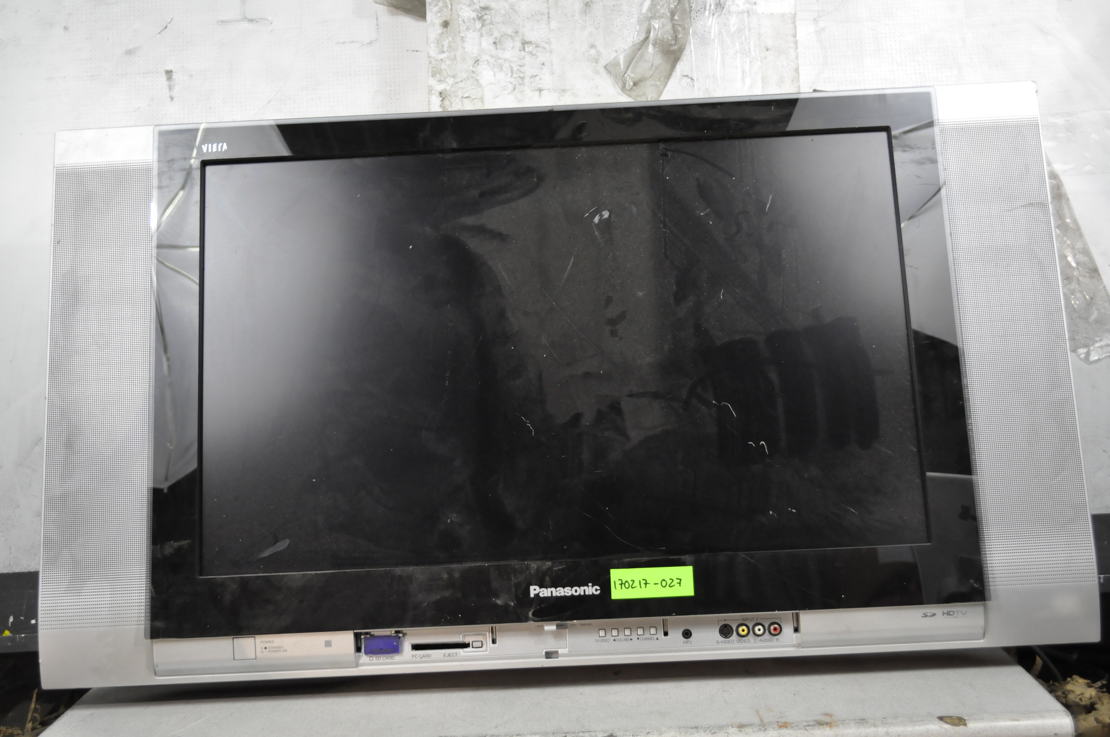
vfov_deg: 30.8
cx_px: 555
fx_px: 1340
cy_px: 368
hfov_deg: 45.0
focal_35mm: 44
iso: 1600
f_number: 4.5
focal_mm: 29
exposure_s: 1/20
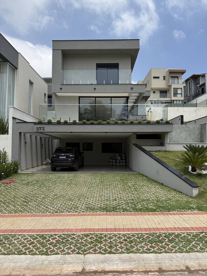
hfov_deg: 56.8
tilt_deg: +4.8
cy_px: 138
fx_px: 191
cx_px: 104
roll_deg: -0.8
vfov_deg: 71.6
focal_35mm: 24
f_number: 1.78
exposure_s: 1/5319
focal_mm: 6.76
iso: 80
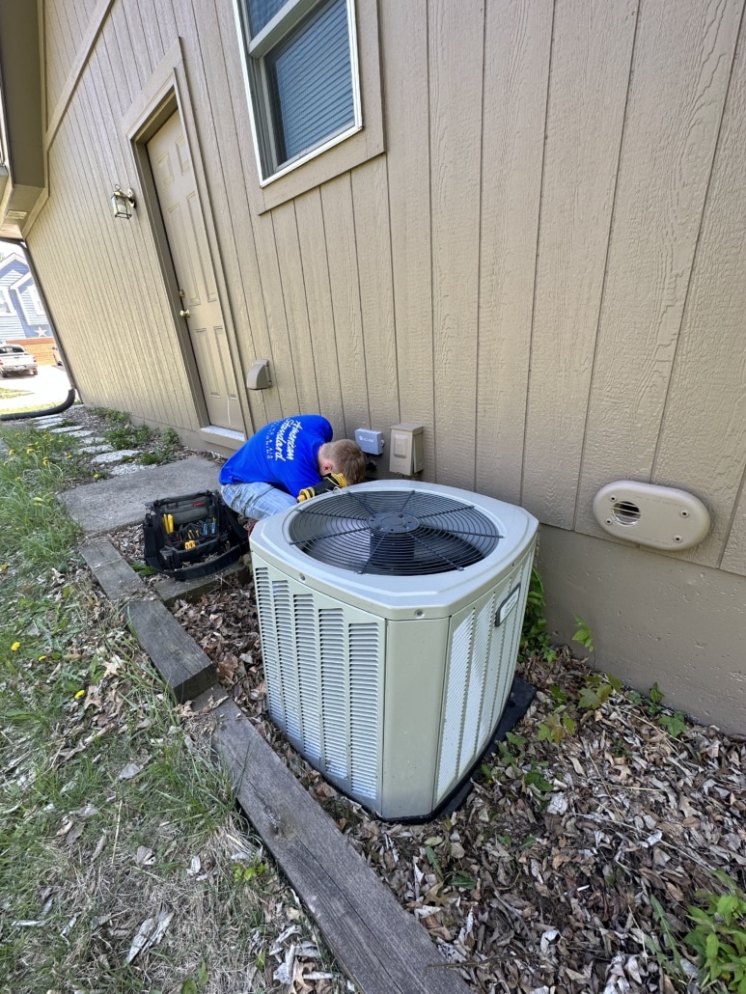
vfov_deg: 102.0
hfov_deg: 85.7
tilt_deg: -22.8
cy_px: 497
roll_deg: +4.9
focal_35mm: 14
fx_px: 402
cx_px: 373
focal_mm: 2.22
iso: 40
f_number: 2.2
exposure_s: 1/135
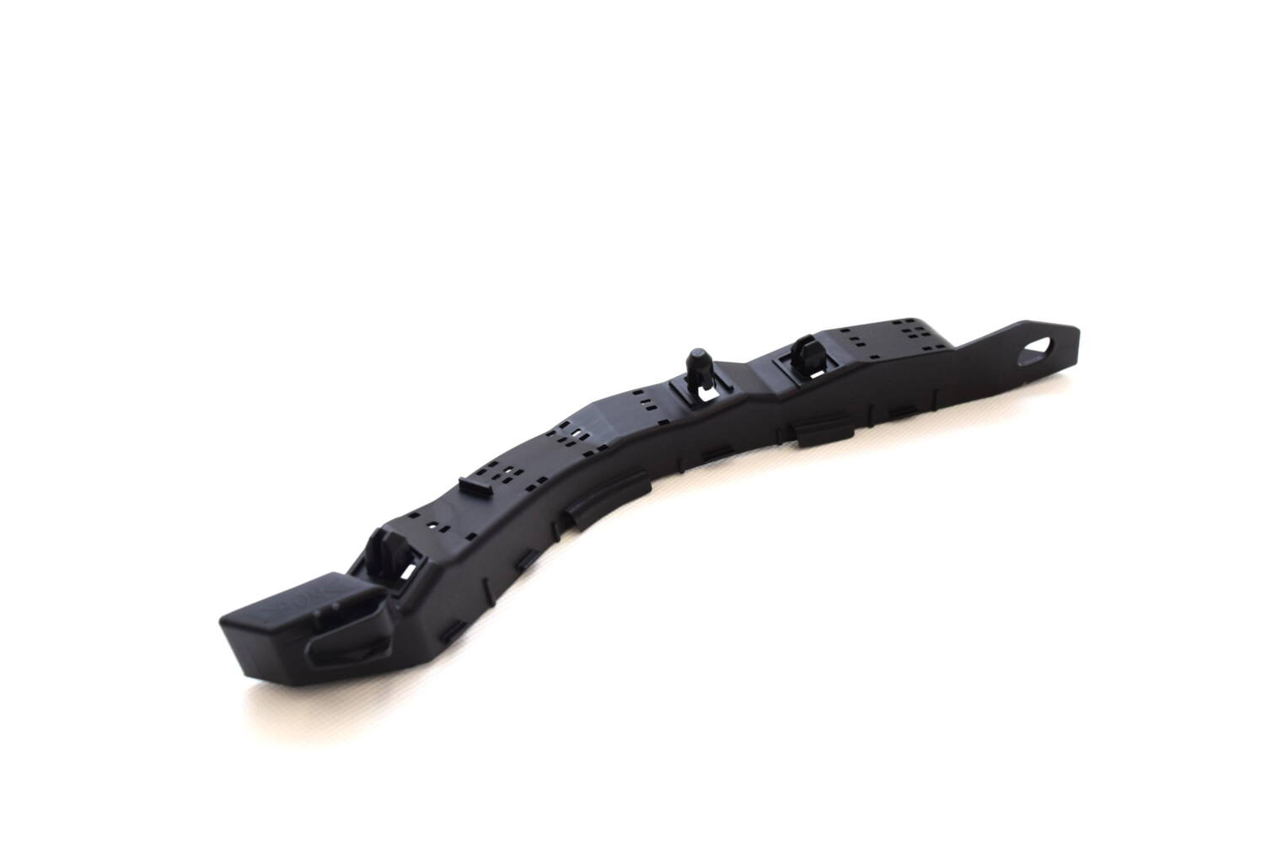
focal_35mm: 36
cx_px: 630
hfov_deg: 53.1
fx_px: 1262
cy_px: 422
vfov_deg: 36.9
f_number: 8
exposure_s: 1/250
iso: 400
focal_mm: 24
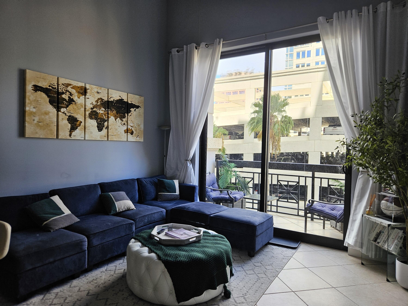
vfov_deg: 58.9
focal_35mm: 23
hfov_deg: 73.9
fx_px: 271
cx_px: 204
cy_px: 153
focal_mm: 5.4
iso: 100
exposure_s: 1/207
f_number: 1.8
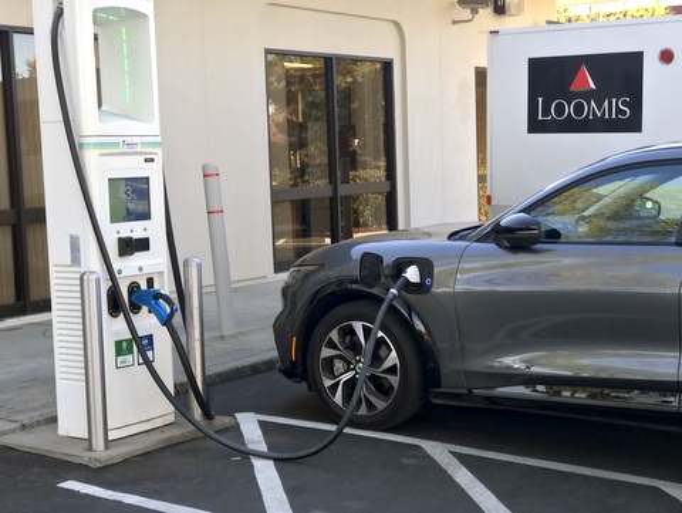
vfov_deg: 25.7
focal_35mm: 57
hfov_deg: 33.7
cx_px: 341
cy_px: 256
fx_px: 1124
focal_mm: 6.6
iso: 25
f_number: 2.8
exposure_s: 1/93
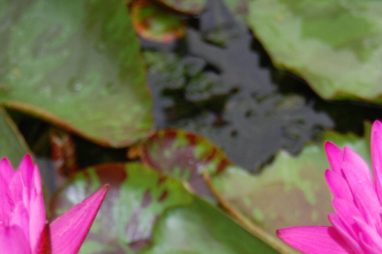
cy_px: 305
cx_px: 217
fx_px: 1488
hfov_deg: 14.6
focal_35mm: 140
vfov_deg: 9.6
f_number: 4.8
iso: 400
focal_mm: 35
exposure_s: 1/60
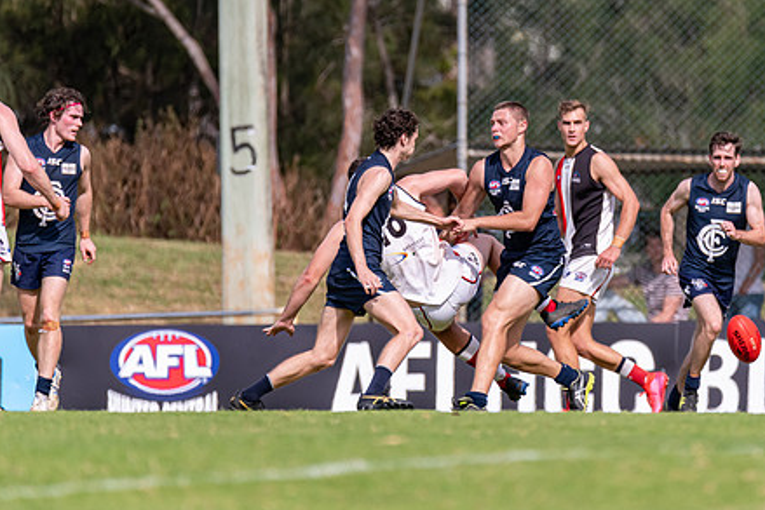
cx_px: 518
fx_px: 17940
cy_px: 197
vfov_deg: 1.6
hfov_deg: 2.4
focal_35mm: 844
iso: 800
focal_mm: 550
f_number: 6.3
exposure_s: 1/3200
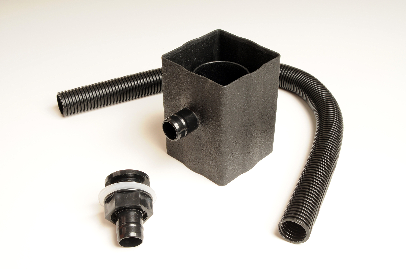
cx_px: 203
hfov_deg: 37.9
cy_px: 134
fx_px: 591
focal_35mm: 52
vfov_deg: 25.7
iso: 200
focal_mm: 35
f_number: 16
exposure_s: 1/250
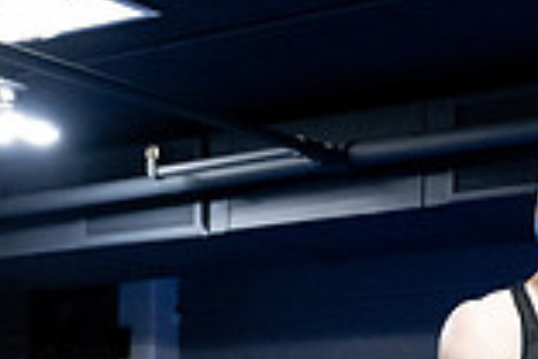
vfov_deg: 12.2
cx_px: 797
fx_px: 1614
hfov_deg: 17.2
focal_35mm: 108
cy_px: 516
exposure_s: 1/1000
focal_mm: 29
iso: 8000
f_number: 2.8
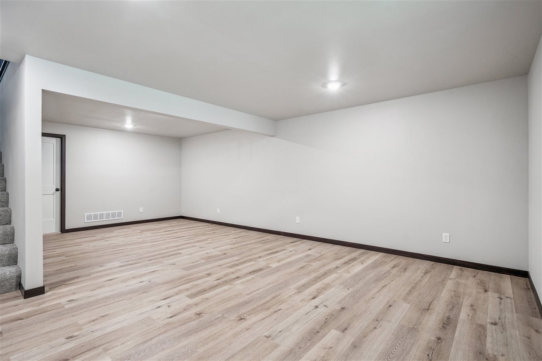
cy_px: 180
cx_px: 271
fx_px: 256
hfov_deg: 93.3
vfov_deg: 70.4
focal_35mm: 17
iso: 800
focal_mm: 17
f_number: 8
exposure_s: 1/10
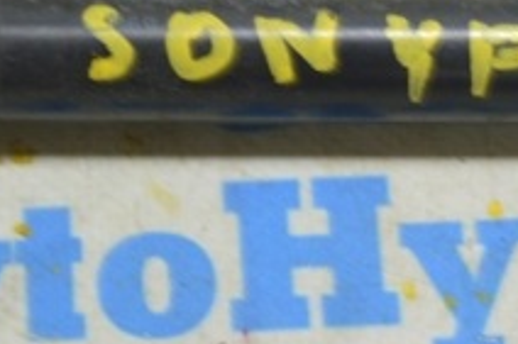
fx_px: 3379
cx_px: 484
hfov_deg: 8.7
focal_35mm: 235
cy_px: 128
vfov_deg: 5.8
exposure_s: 1/20
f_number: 5.6
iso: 400
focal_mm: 52
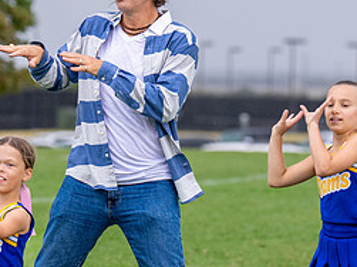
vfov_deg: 4.3
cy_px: 200
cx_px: 147
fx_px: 3546
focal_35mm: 344
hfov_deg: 5.8
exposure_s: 1/1600
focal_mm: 111
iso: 500
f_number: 2.8
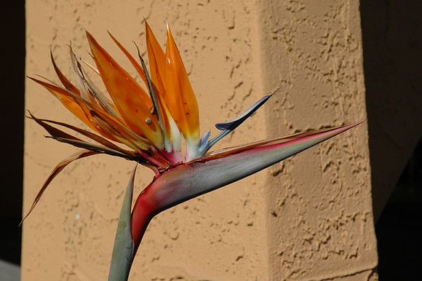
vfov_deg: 13.0
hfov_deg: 19.5
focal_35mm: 105
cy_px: 140
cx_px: 211
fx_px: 1230
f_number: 11
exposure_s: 1/500
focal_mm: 70
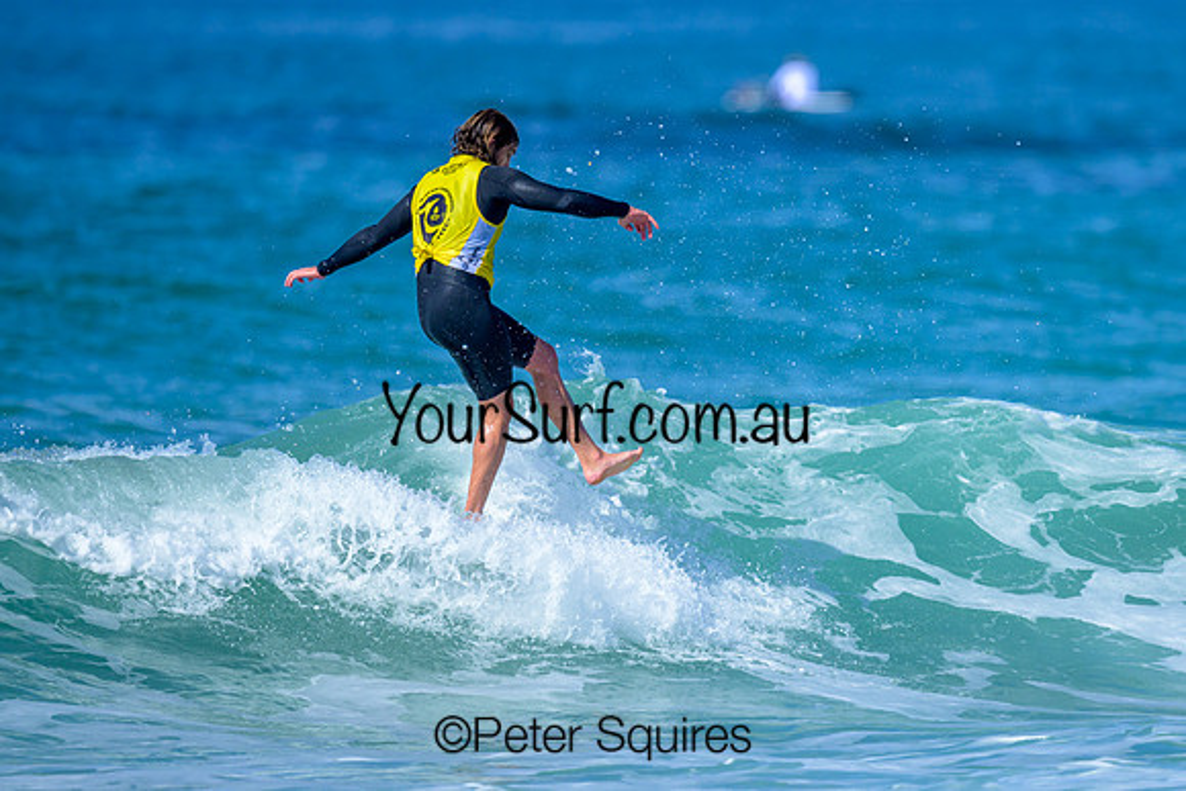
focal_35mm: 1100
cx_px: 752
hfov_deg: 1.9
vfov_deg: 1.3
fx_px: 36245
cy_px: 322
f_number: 6.3
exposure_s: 1/2000
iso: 250
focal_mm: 800
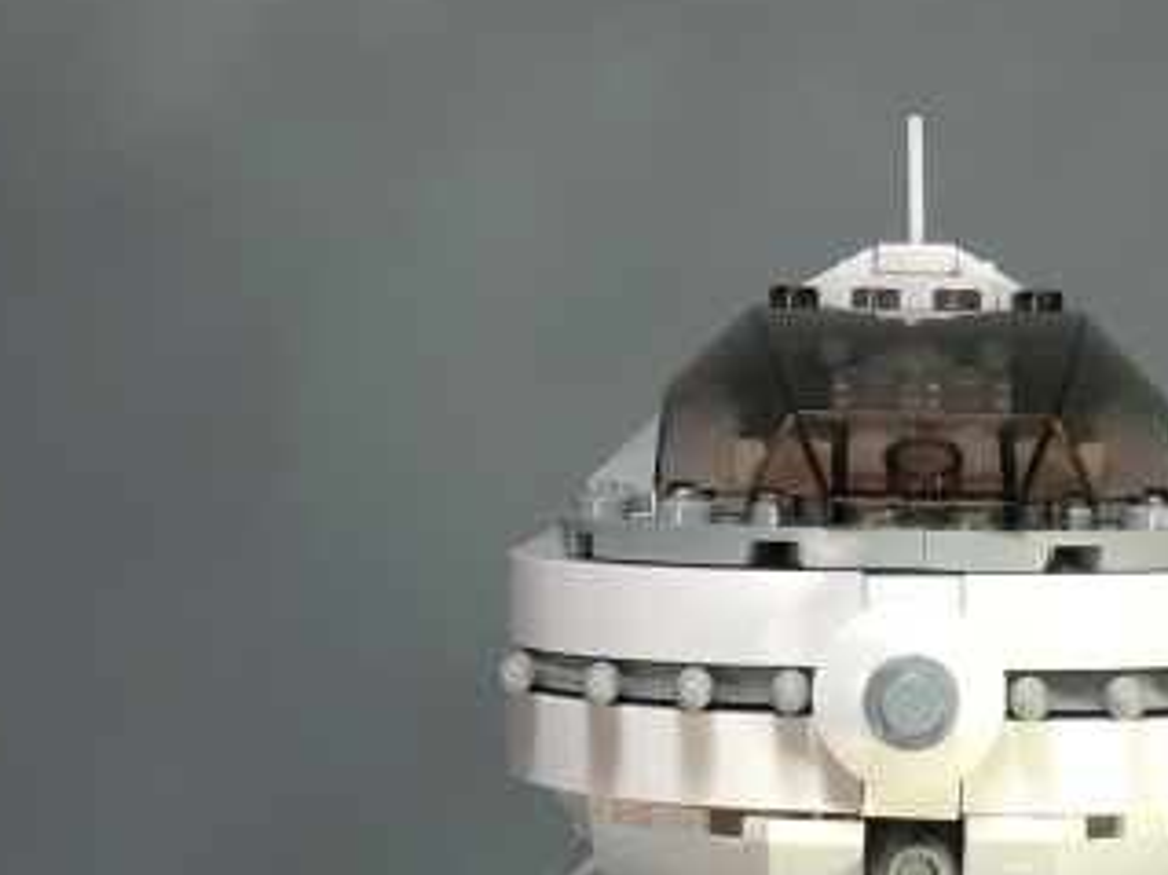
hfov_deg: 18.0
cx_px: 945
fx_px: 3643
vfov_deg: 13.5
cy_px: 926
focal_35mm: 108
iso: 80
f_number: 7.1
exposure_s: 1/3.2
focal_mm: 9.1
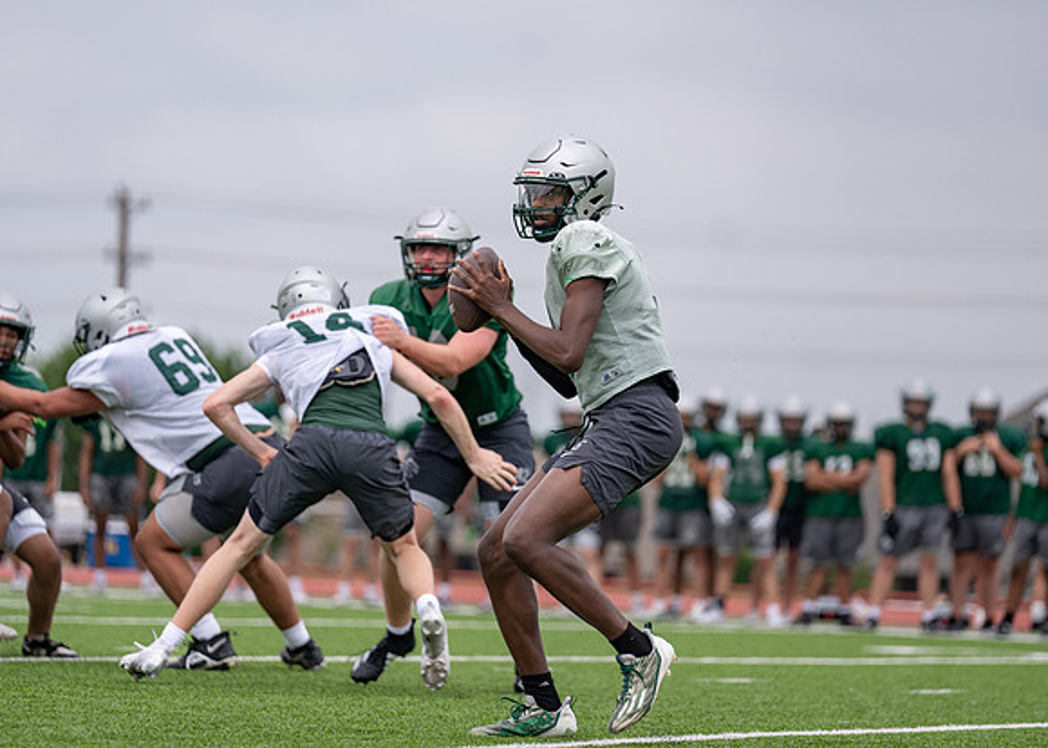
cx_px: 524
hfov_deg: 10.2
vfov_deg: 7.3
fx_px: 5861
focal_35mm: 197
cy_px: 374
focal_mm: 185
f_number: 2.8
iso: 160
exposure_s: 1/2500
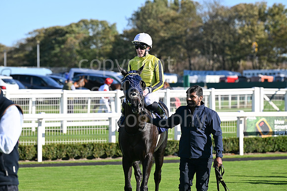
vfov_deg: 7.4
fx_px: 1475
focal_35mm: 185
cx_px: 144
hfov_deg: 11.1
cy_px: 96
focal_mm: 185
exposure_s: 1/1600
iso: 400
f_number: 5.6
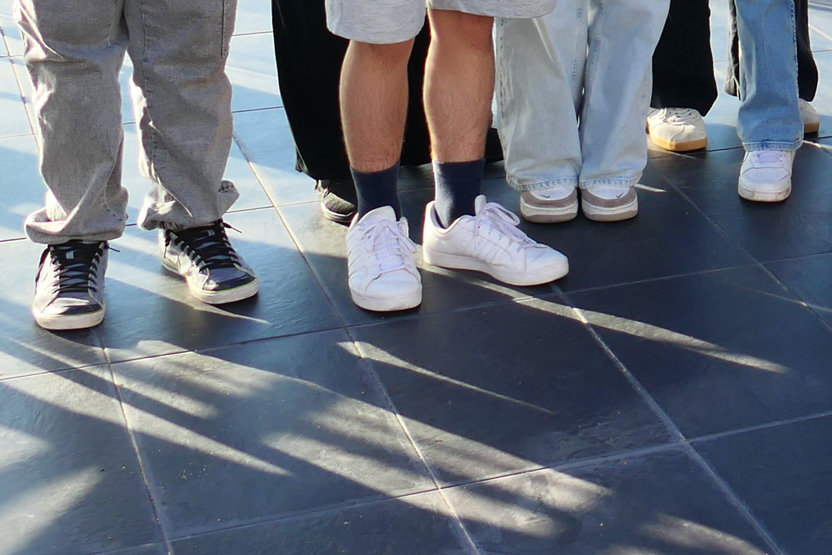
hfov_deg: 19.0
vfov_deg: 13.2
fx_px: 2265
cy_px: -266
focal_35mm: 98
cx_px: 1143
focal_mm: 9.12
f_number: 2.8
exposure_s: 1/640
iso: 125
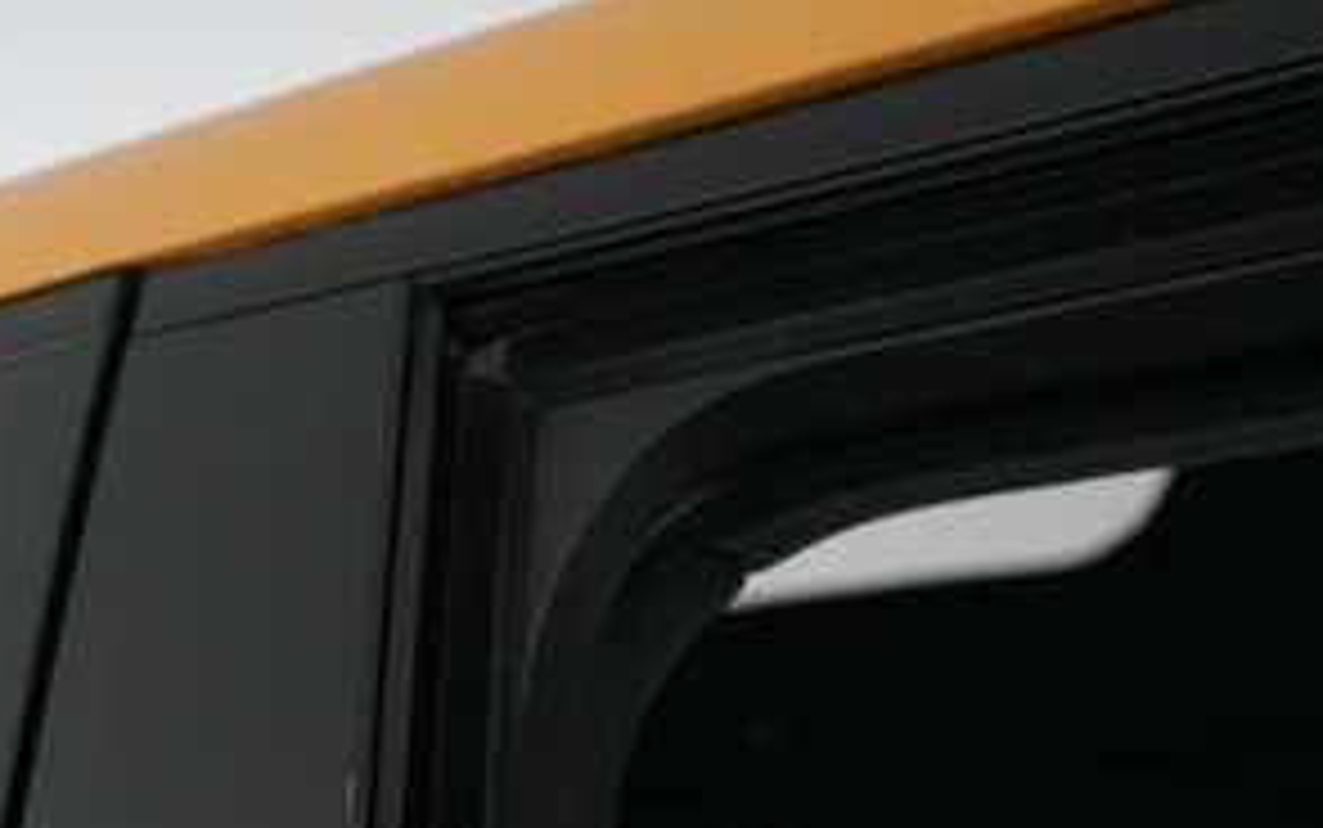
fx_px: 2236
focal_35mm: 62
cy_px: 954
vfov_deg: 19.9
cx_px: 306
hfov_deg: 32.2
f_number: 4.5
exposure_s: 1/125
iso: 2500
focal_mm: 28
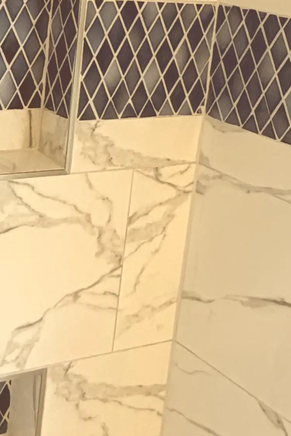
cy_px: 38
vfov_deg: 26.4
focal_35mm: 74
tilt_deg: -8.7
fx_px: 897
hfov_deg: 17.6
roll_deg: -5.6
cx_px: -51
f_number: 2.2
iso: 250
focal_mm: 2.22
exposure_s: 1/121
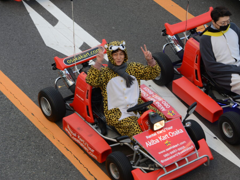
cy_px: 90
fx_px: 943
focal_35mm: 136
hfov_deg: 14.5
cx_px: 124
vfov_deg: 10.9
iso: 250
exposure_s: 1/30
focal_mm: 125
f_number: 7.1
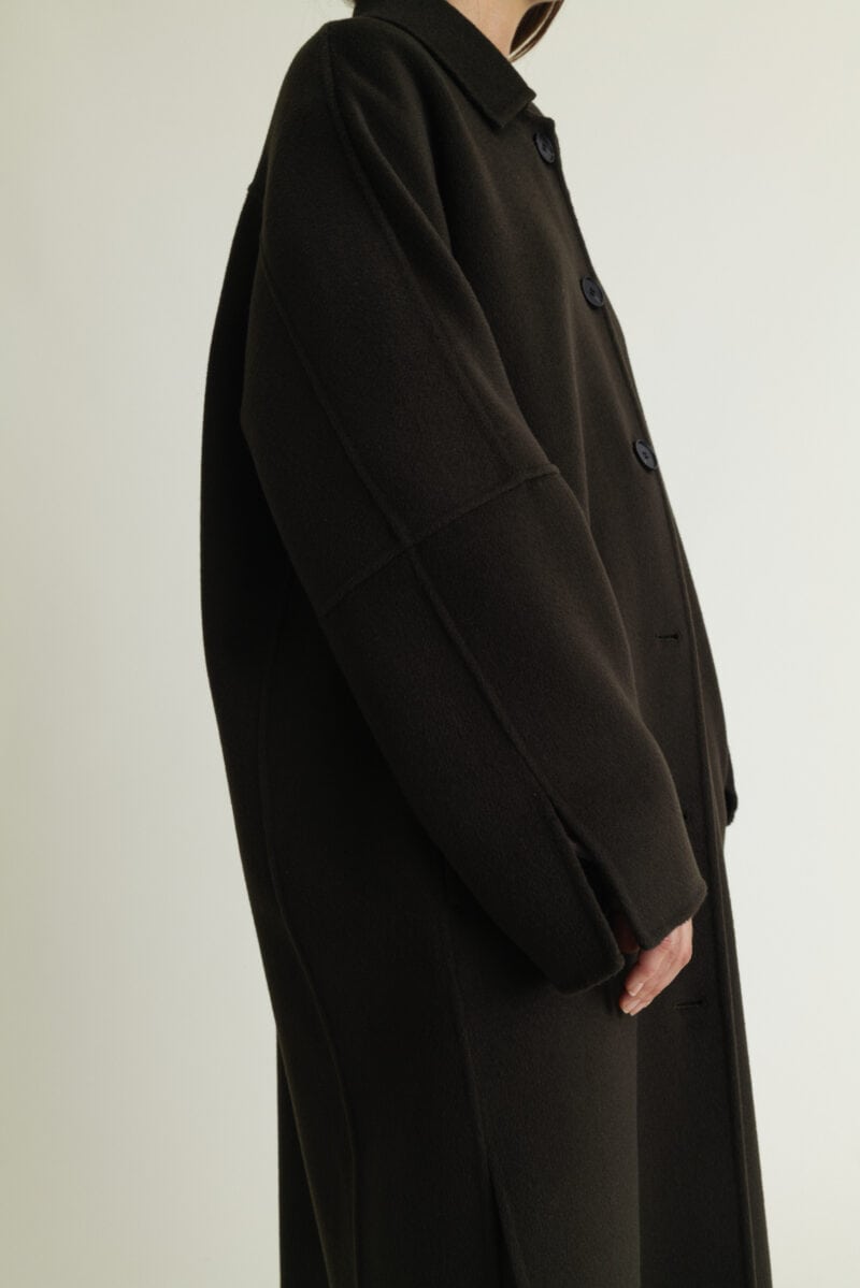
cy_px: 644
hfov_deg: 37.9
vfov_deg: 54.4
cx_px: 430
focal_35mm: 35
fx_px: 1253
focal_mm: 35
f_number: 8
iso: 200
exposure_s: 1/200
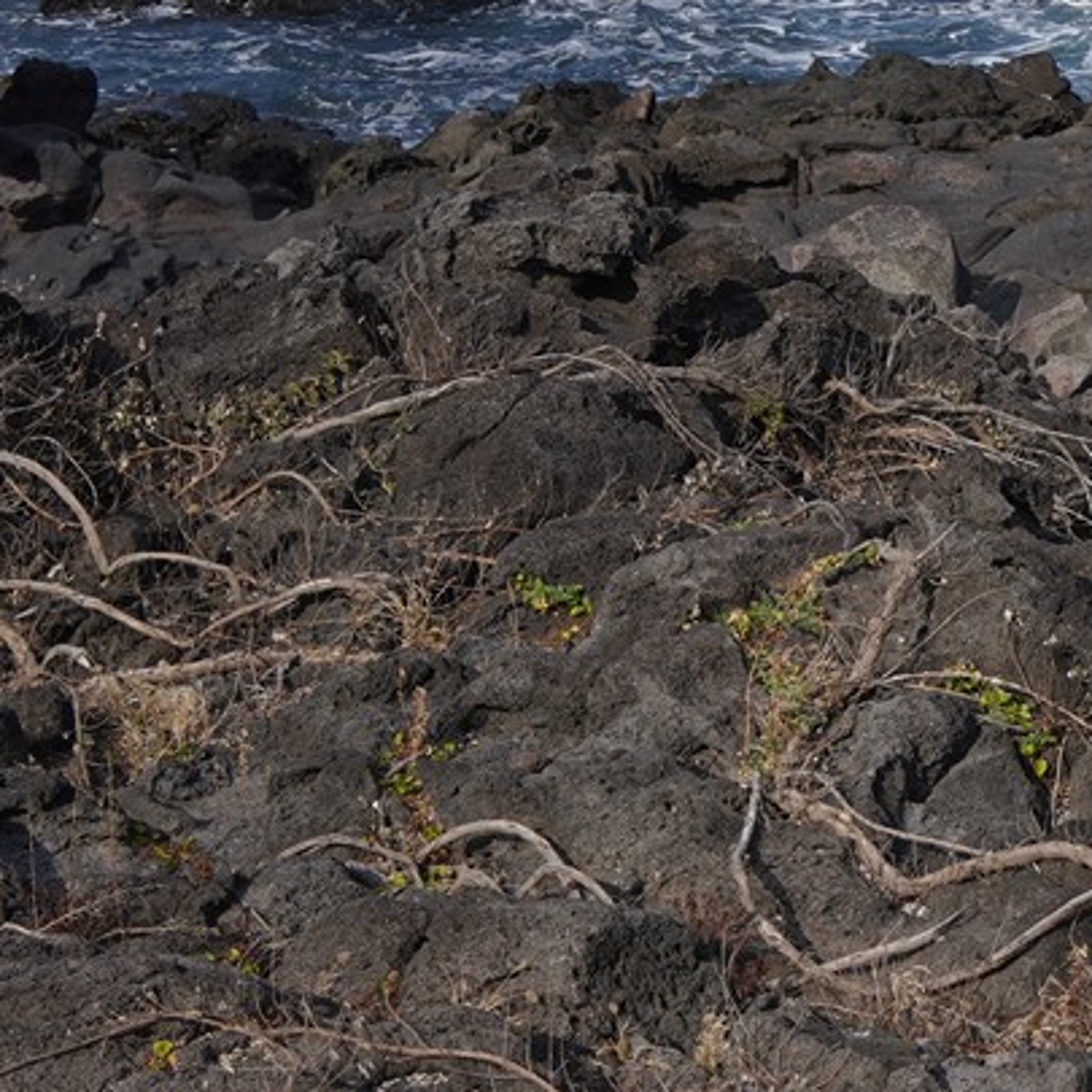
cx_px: 2022
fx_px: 5246
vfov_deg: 11.6
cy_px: -256
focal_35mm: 147
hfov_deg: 11.0
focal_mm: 35
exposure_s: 1/100
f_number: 14
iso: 100
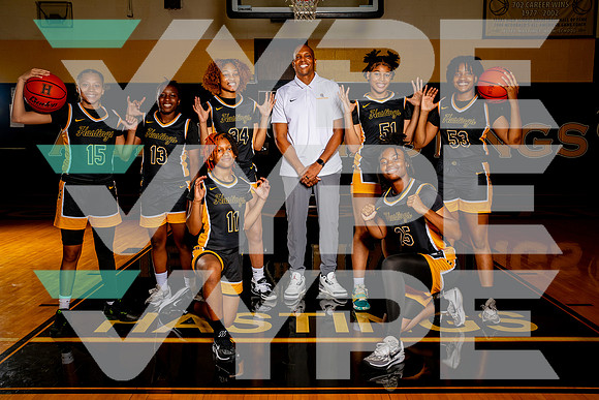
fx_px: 586
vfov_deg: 37.7
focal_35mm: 35
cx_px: 297
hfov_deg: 54.2
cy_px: 199
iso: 400
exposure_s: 1/250
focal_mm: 34
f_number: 8
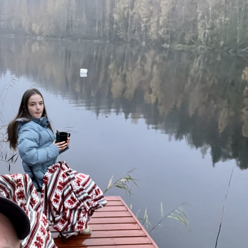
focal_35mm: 43
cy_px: 144
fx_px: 349
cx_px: 48
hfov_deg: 37.7
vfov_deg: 39.1
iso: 400
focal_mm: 2.71
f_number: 2.2
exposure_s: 1/40
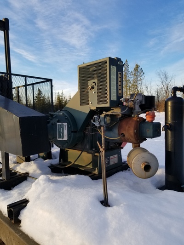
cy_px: 122
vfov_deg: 67.3
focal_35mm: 26
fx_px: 184
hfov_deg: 53.1
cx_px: 92
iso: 50
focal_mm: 4.25
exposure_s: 1/574
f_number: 1.7
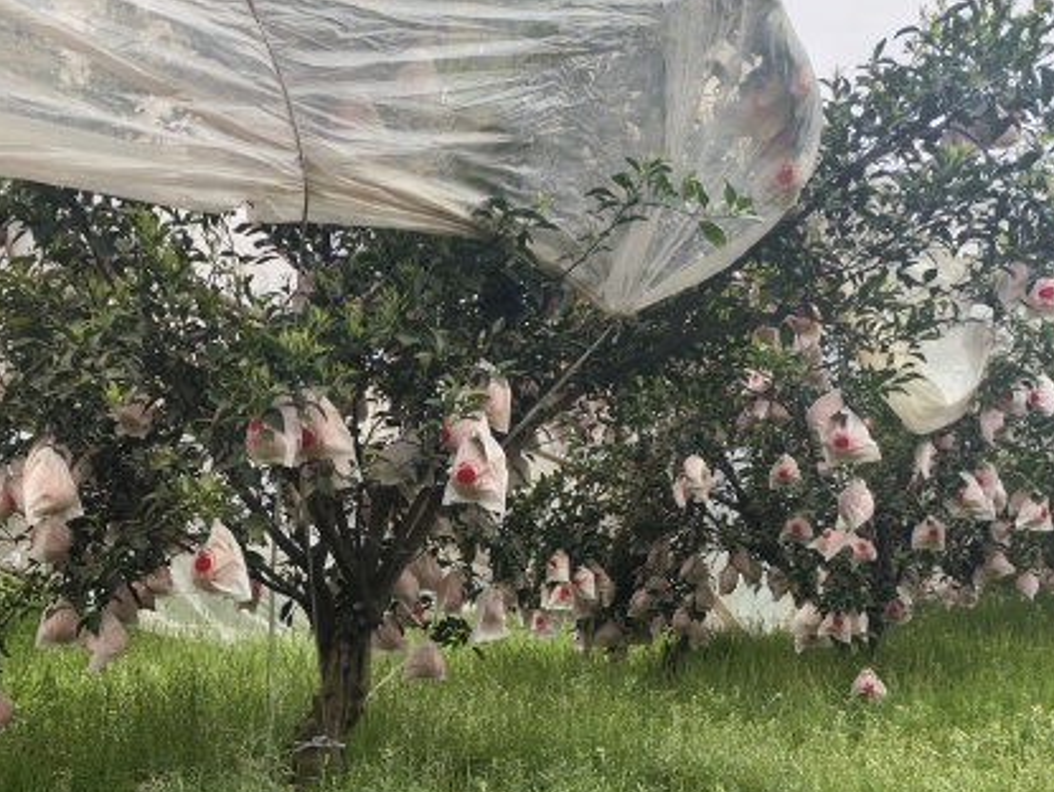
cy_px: 612
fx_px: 1585
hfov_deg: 36.2
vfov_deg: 27.6
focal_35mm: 52
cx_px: 315
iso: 50
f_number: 1.9
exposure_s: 1/50
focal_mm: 5.52
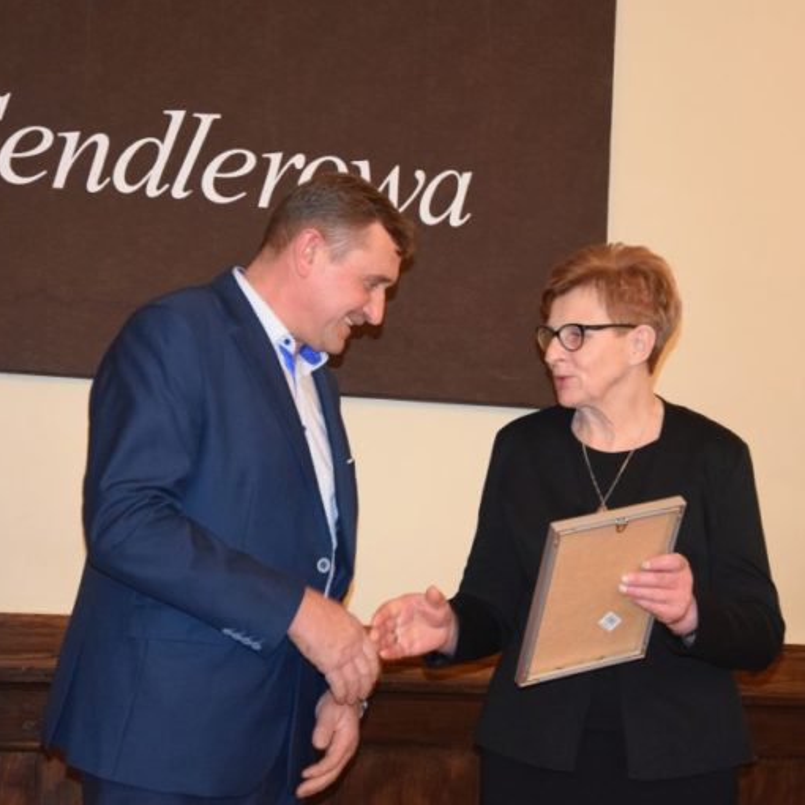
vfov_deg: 18.1
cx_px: 414
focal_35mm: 96
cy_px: 402
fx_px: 2526
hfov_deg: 18.1
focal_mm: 50
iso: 3200
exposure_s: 1/60
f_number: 5
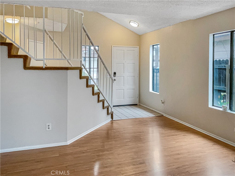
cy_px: 88
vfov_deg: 48.2
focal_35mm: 29
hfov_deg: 61.7
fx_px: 197
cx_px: 118
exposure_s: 1/1250
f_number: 1.8
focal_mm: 3
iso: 100
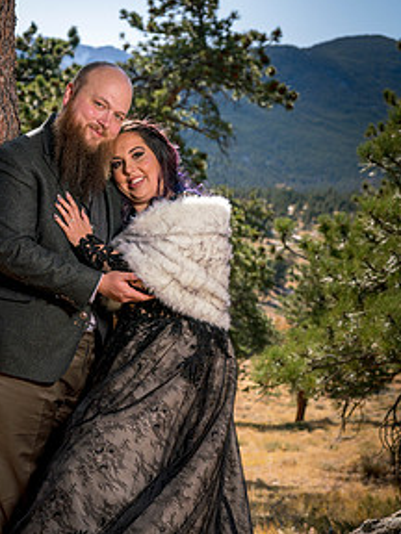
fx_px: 927
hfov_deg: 24.3
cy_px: 376
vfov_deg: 31.8
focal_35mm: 60
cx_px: 130
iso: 200
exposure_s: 1/1600
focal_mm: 40
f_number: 4
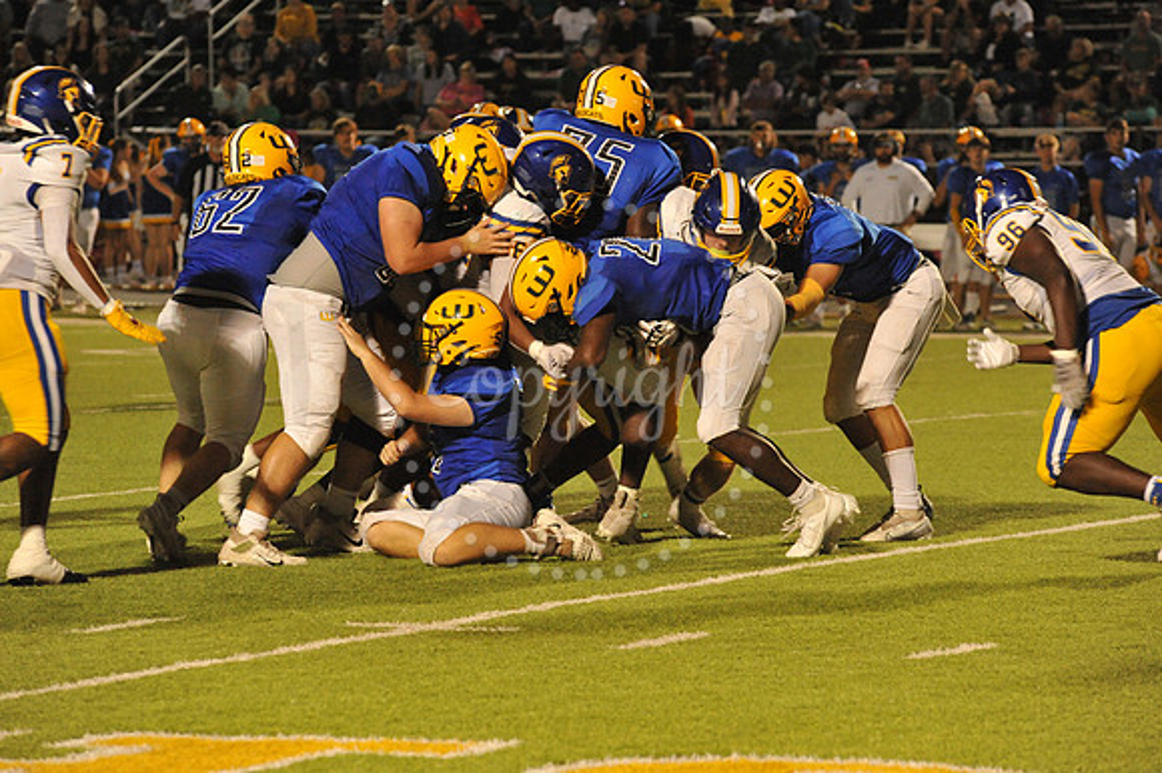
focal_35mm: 200
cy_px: 386
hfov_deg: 10.3
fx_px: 6452
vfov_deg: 6.9
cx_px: 581
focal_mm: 200
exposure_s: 1/200
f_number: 6.3
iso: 6400
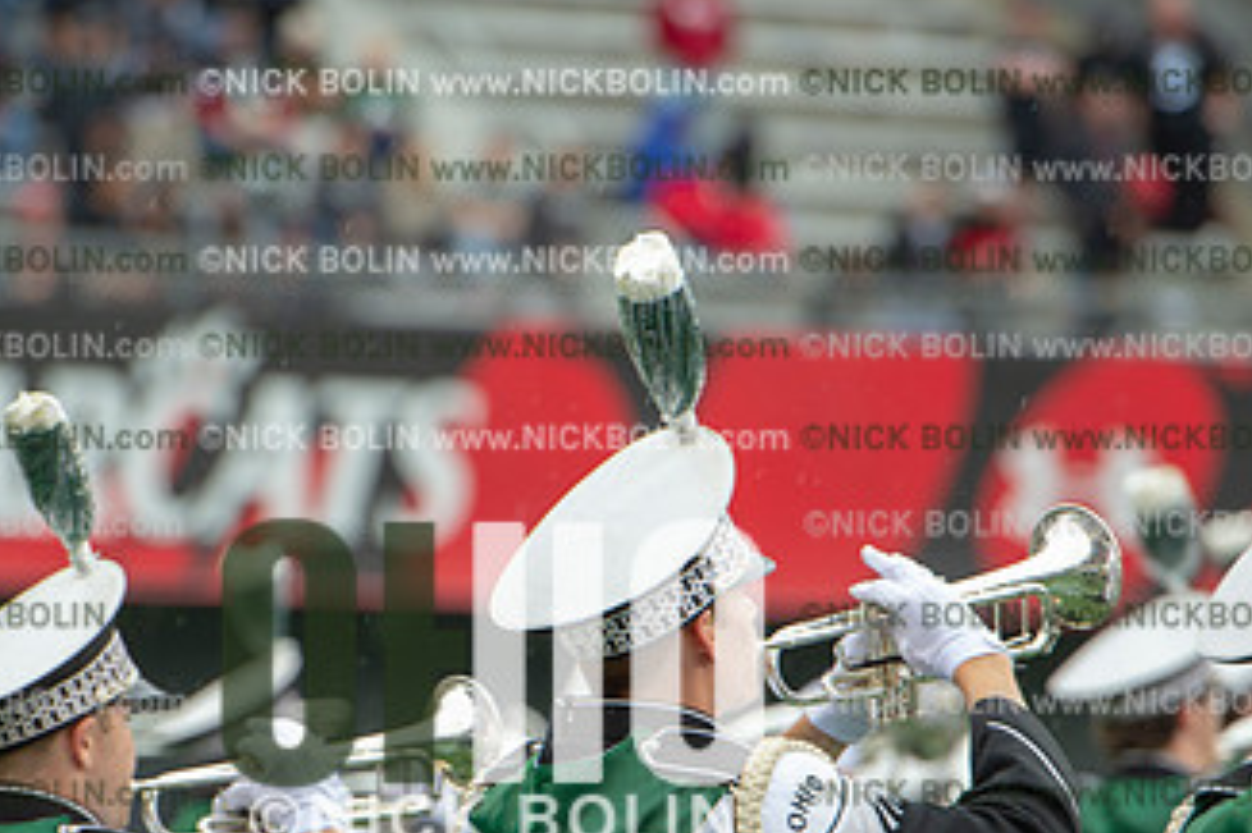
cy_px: 702
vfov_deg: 3.9
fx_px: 12374
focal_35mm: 356
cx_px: 492
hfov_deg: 5.8
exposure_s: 1/500
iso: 400
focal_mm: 200
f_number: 4
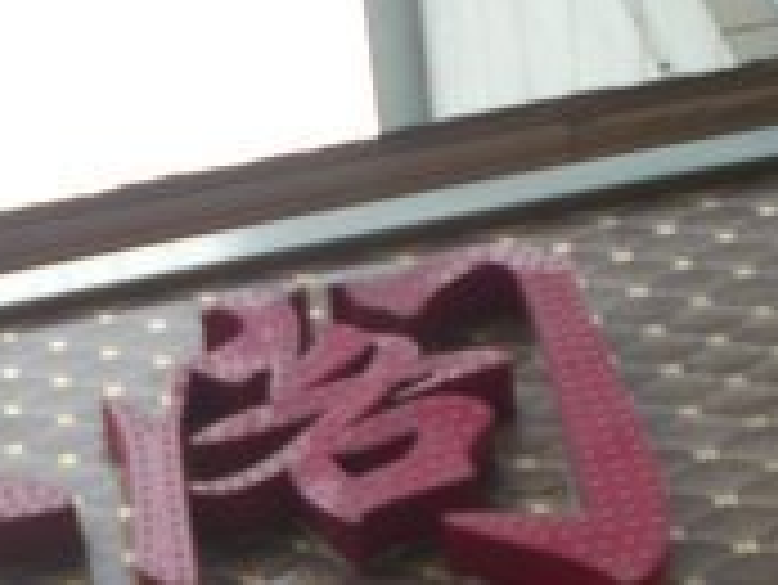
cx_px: -112
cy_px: 682
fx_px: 2474
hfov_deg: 17.2
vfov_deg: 13.2
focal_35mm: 110
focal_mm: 6.3
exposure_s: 1/80
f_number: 3.1
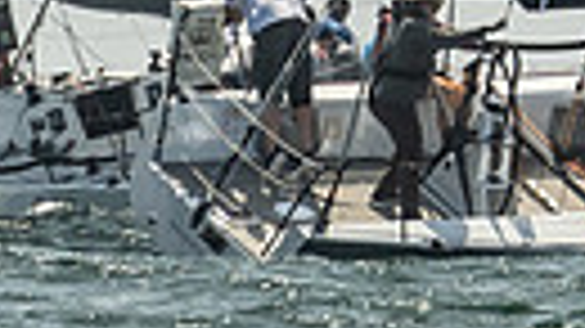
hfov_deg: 1.1
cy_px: -457
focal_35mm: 1969
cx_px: 653
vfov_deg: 0.6
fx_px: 30530
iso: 320
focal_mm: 200
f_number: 6.3
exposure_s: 1/1000
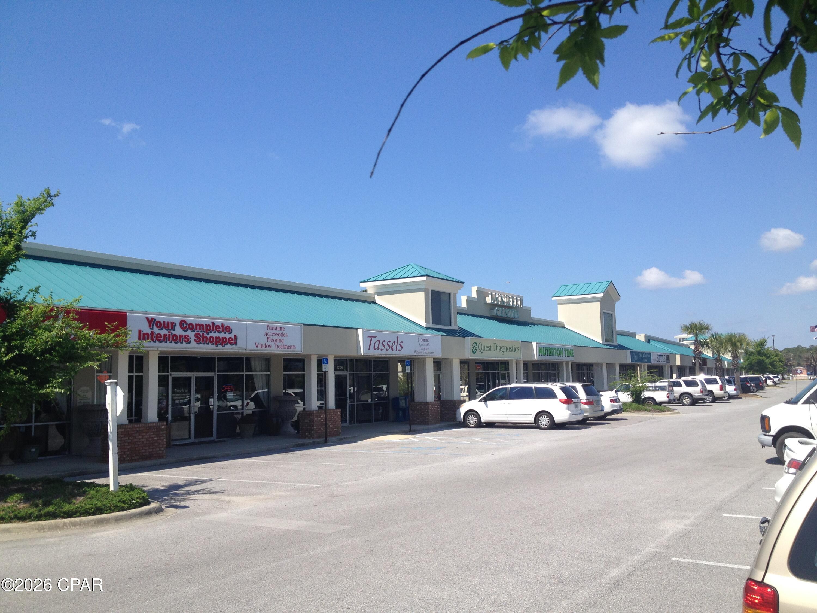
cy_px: 306
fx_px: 826
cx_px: 408
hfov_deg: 52.6
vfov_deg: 40.7
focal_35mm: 35
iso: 50
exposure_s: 1/1783
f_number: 2.4
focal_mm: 4.28
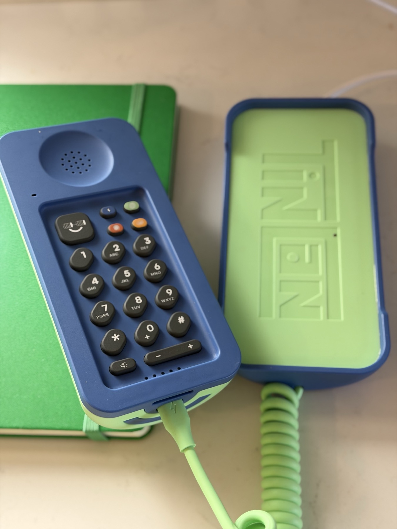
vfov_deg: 39.7
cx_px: 198
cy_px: 264
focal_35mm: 48
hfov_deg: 30.3
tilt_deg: -60.7
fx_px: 734
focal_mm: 6.76
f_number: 1.78
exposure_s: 1/60
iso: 100
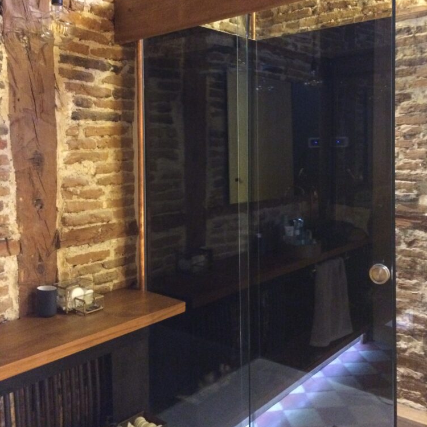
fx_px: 488
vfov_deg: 46.9
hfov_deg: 47.2
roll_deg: +0.3
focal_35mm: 35
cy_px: 166
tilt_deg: -4.9
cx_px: 217
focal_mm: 4.15
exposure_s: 1/17
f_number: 2.2
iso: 500
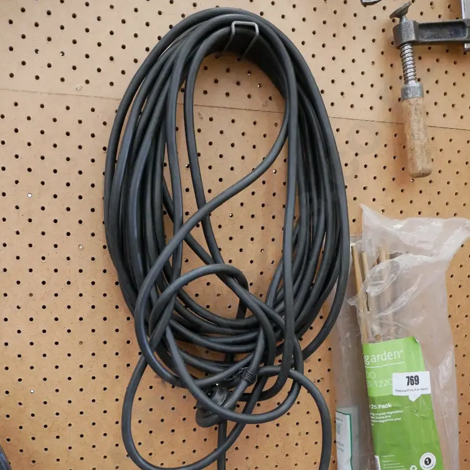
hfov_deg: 46.0
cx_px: 234
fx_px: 553
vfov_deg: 45.4
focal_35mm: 36
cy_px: 309
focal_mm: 15
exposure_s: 1/40
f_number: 5.6
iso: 3200
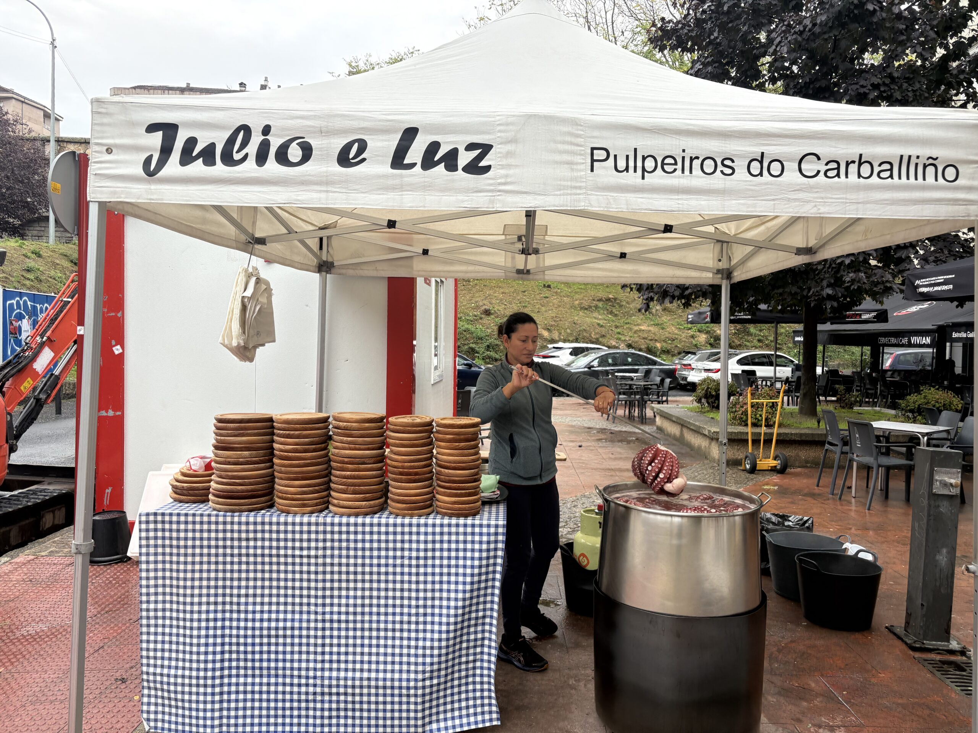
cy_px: 366
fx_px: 735
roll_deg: +0.2
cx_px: 489
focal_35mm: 26
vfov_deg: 53.1
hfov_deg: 67.3
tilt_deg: +0.3
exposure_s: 1/343
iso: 50
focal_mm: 5.96
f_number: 1.6
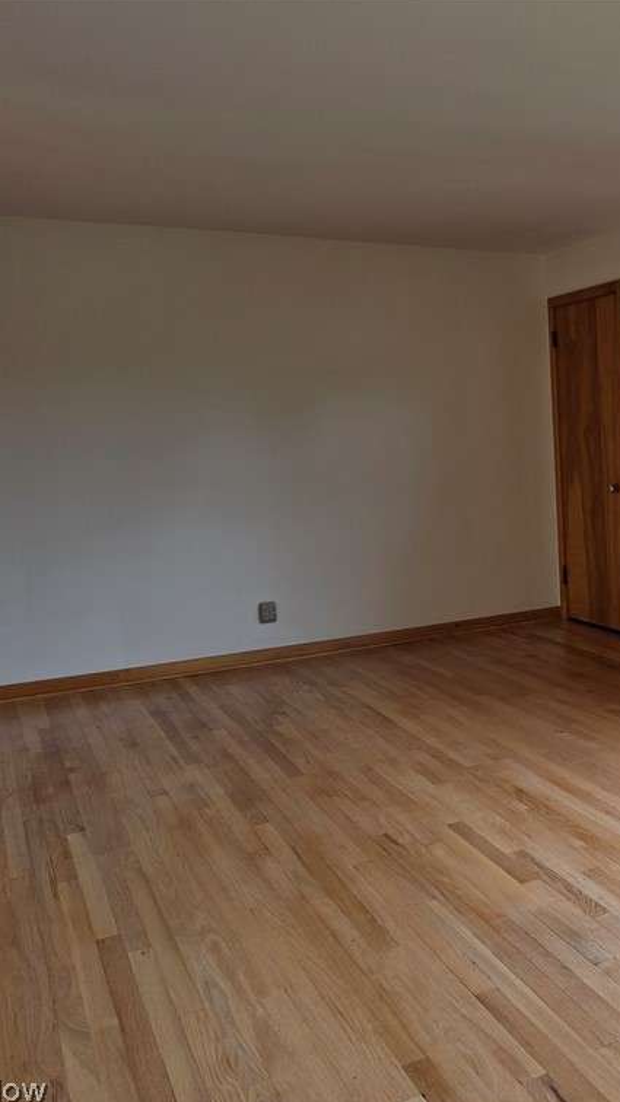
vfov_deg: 58.0
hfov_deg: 31.6
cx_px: 642
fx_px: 993
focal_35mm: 34
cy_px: 553
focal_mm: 6.5
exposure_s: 1/180
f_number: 1.4
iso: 32
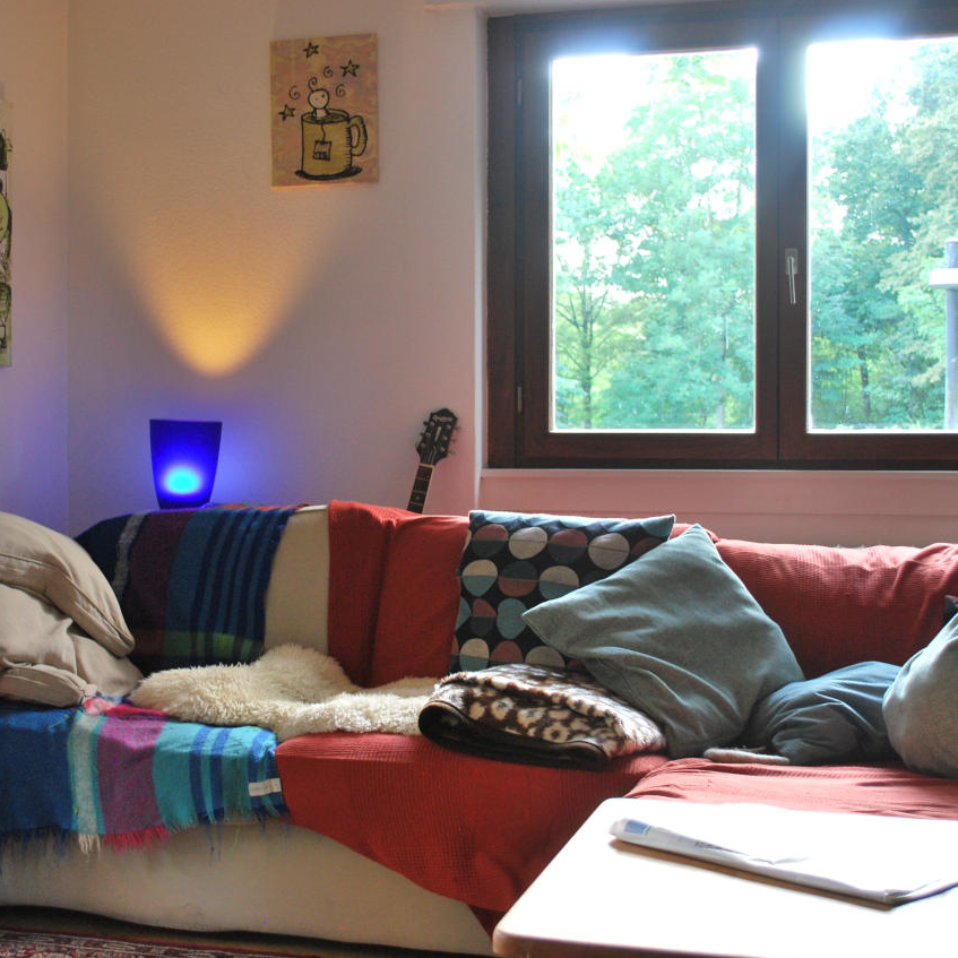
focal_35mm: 54
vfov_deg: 31.6
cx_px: 405
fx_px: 1691
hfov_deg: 31.6
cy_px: 477
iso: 400
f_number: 4.5
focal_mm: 28
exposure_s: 1/15
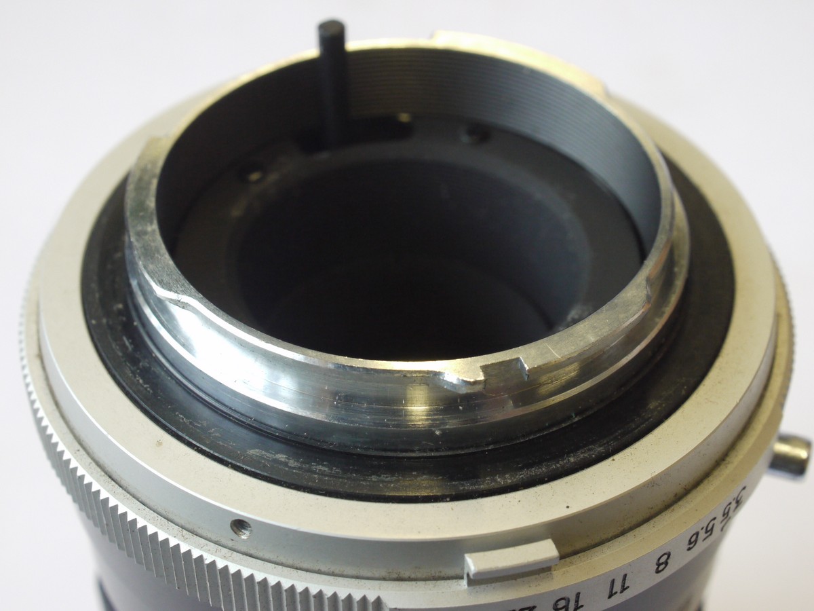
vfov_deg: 24.4
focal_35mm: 60
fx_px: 1411
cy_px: 306
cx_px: 407
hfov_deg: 32.2
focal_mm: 30
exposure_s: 1/50
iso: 800
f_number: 9
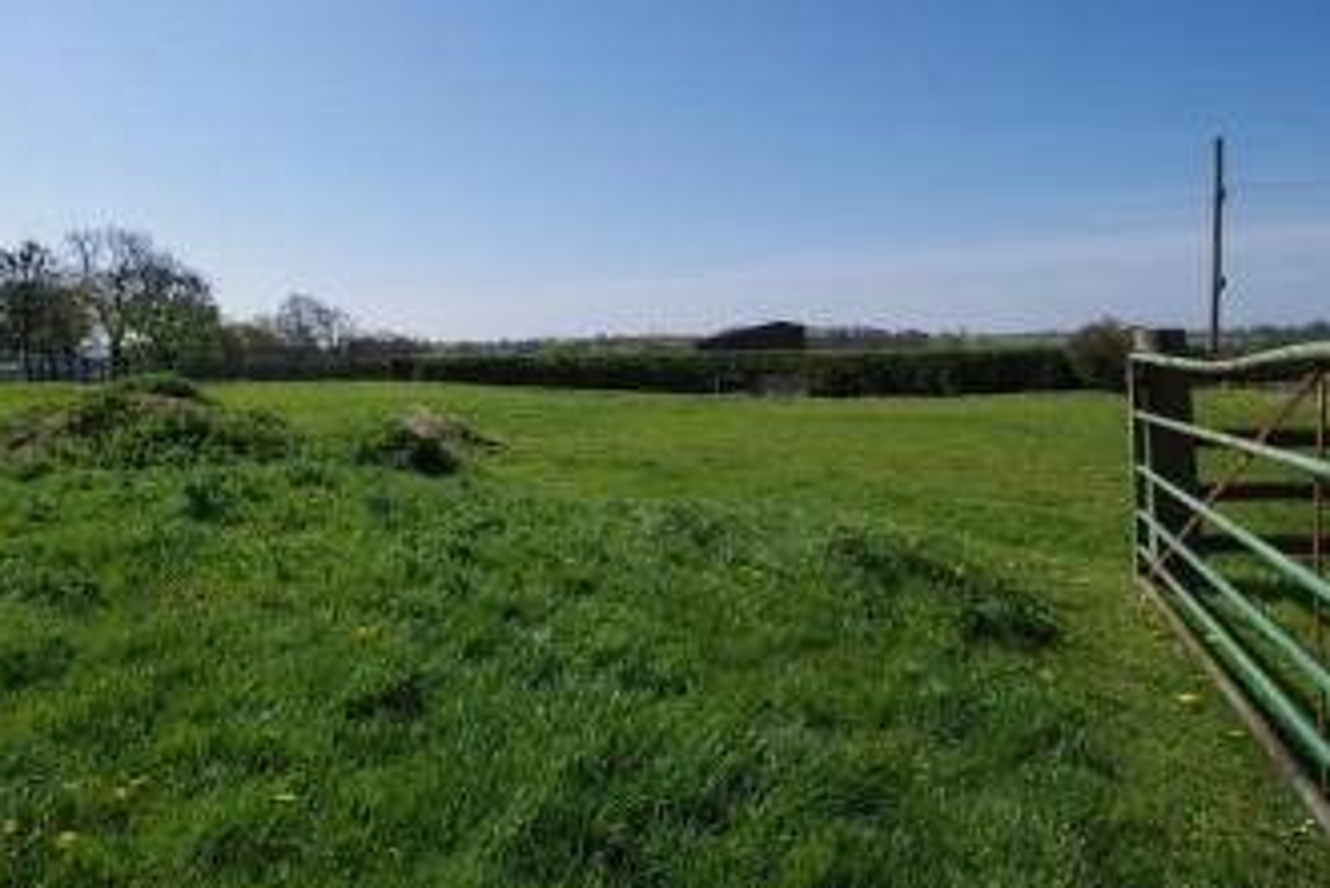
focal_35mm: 24
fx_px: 877
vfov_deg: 52.7
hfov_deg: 72.7
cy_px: 299
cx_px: 470
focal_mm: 11
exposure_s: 1/640
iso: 200
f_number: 8
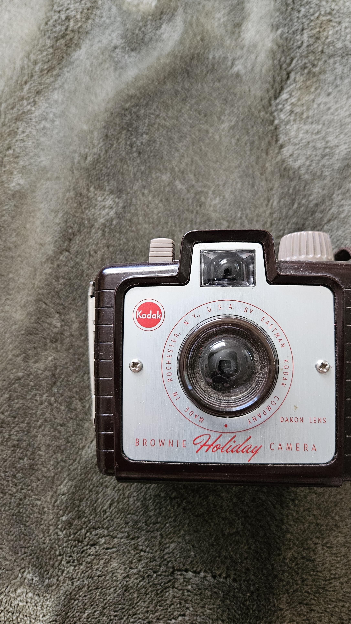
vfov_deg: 71.9
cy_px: 308
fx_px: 430
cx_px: 217
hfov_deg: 44.1
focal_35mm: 26
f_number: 1.8
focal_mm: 5.4
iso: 1000
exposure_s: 1/120
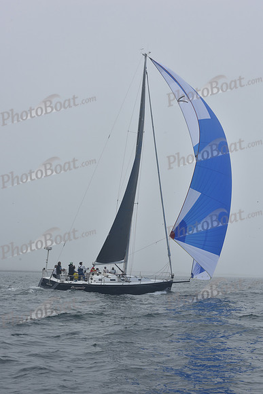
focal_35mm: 70
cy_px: 197
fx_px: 767
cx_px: 132
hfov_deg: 19.5
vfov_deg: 28.8
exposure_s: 1/800
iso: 250
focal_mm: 70
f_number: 11
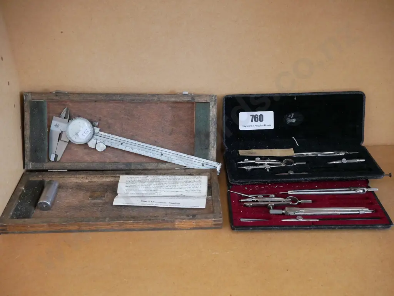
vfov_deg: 39.7
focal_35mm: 36
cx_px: 197
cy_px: 148
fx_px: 410
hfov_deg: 51.3
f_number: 5.6
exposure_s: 1/40
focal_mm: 18
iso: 3200
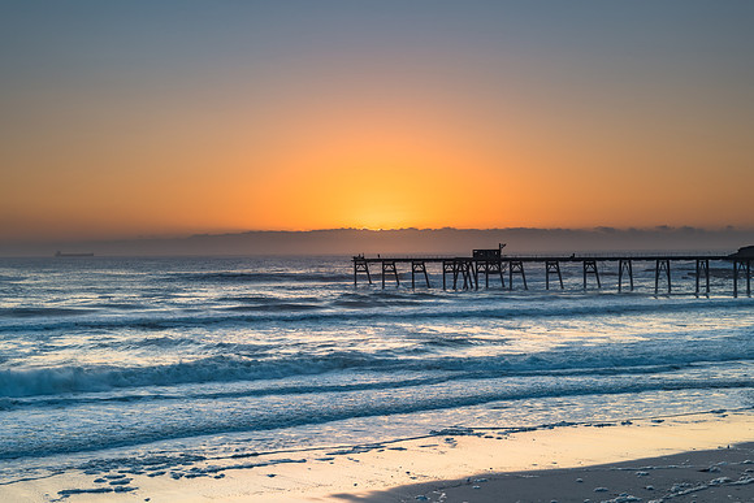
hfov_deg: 37.1
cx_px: 377
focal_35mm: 54
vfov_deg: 25.2
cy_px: 252
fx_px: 1124
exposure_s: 1/15
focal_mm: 52
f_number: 9
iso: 64
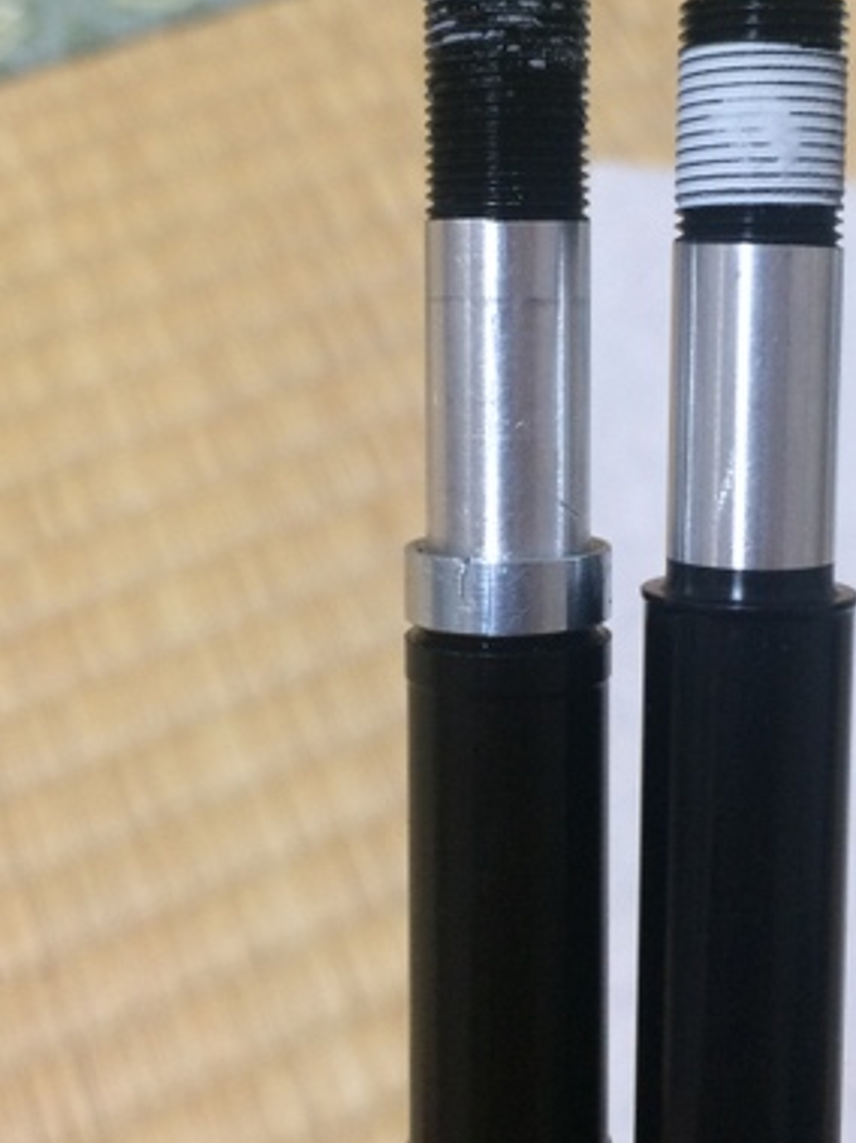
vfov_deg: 38.7
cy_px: 434
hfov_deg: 29.4
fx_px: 1617
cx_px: 579
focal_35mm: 49
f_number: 2.2
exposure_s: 1/30
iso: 160
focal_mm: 4.15
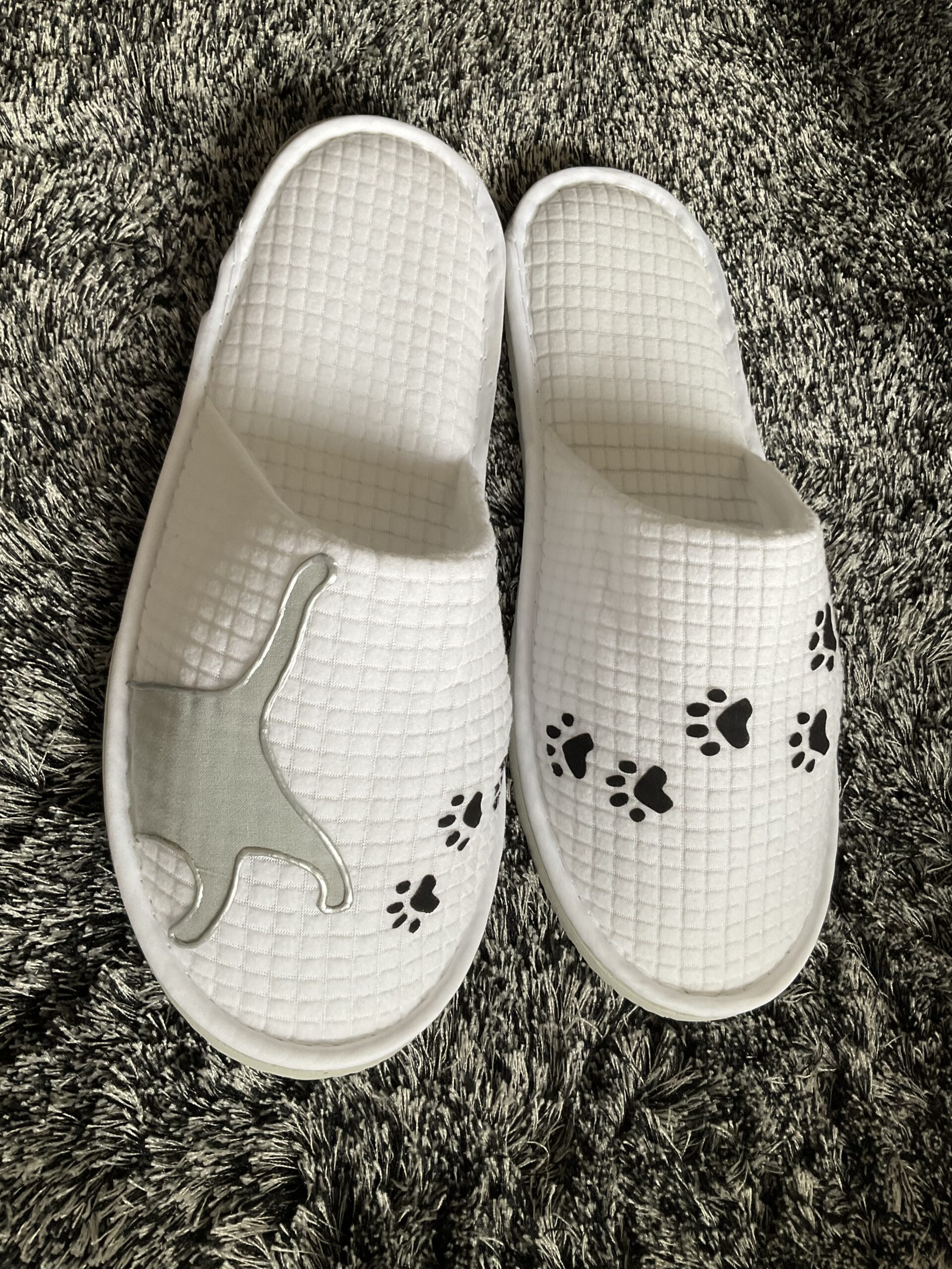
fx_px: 1063
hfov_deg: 48.2
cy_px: 634
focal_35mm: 29
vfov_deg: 61.7
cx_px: 476
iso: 64
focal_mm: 3
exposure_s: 1/119
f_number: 1.8
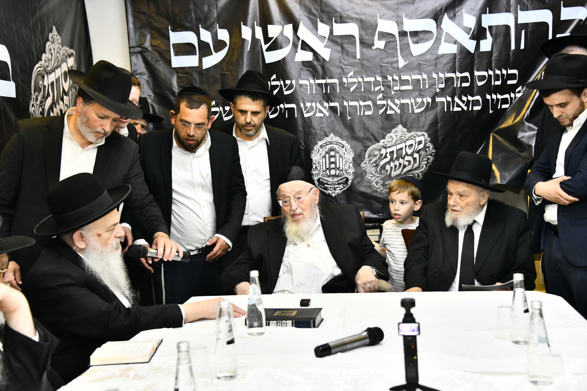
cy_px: 196
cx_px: 294
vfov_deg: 26.0
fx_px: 848
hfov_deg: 38.2
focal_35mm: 52
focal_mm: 52
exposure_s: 1/125
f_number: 5.6
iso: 1600
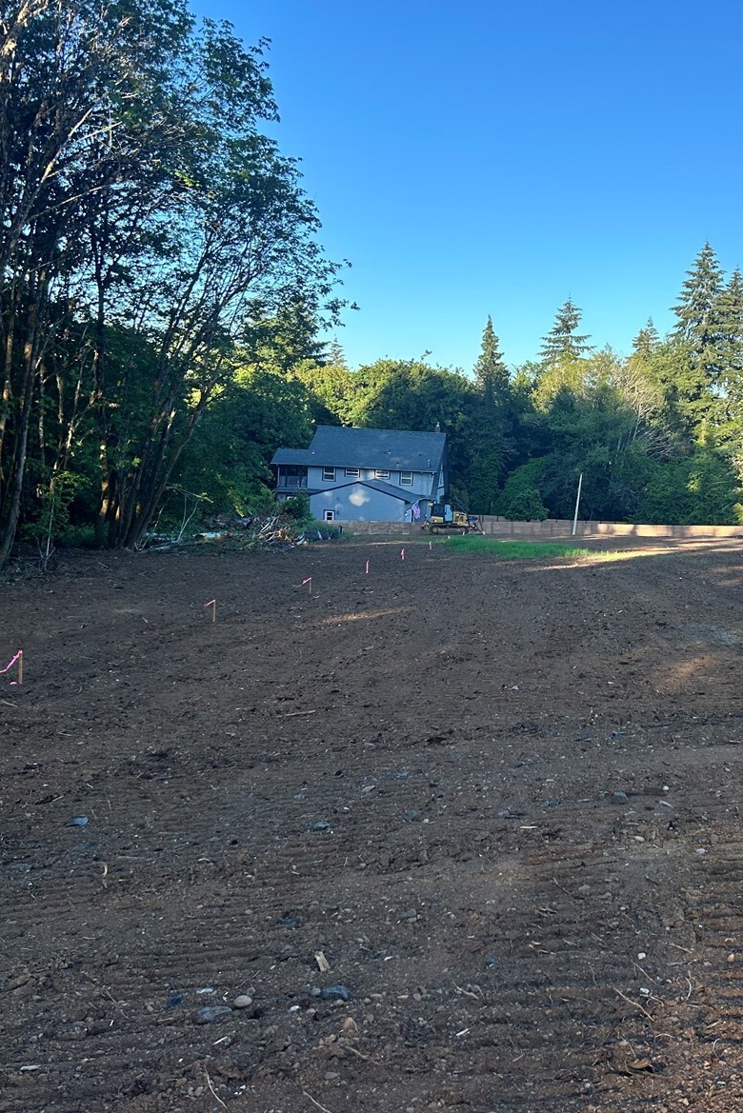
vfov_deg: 51.9
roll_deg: -2.2
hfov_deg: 34.9
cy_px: 547
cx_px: 589
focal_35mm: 37
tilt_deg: -4.7
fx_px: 1145
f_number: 1.5
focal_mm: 5.7
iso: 50
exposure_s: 1/1901
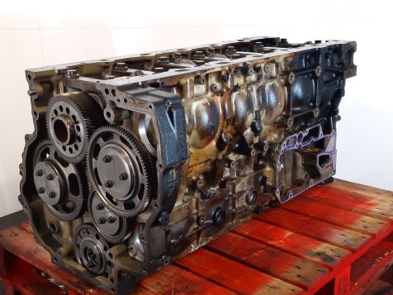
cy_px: 149
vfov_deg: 48.2
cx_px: 210
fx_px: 329
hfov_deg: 61.6
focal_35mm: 29
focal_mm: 6.4
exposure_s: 1/50
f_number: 1.8
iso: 64
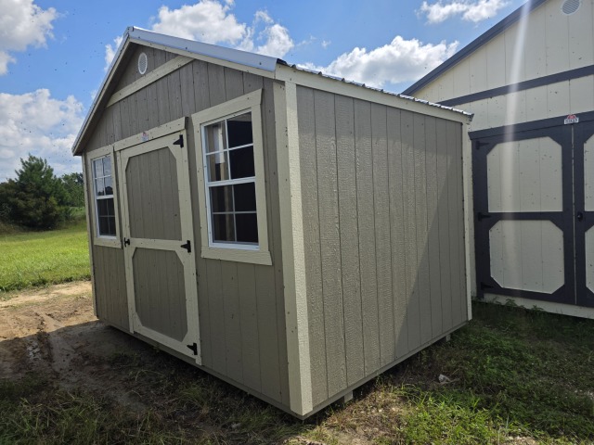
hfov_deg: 73.9
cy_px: 222
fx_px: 395
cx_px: 297
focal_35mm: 23
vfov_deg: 58.9
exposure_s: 1/5153
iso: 80
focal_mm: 6.3
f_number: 1.7
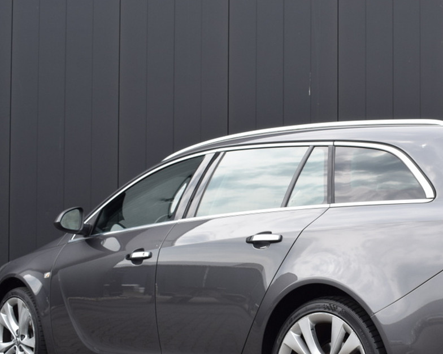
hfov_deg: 27.5
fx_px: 889
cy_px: 251
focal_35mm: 68
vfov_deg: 22.4
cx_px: 350
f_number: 8
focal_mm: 27
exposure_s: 1/250
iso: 360
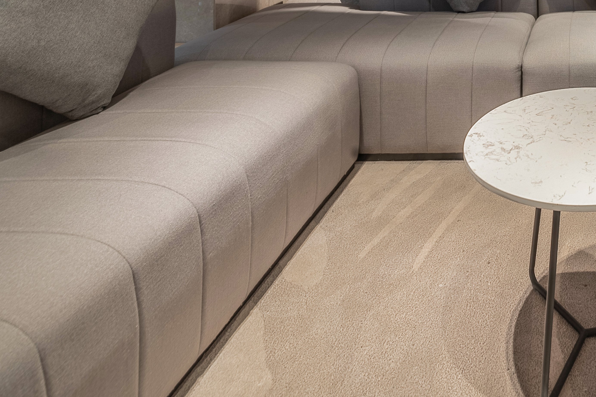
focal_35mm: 32
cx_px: 628
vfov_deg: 32.0
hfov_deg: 46.4
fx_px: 530
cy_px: -111
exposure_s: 1/8
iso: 125
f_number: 9
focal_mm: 12
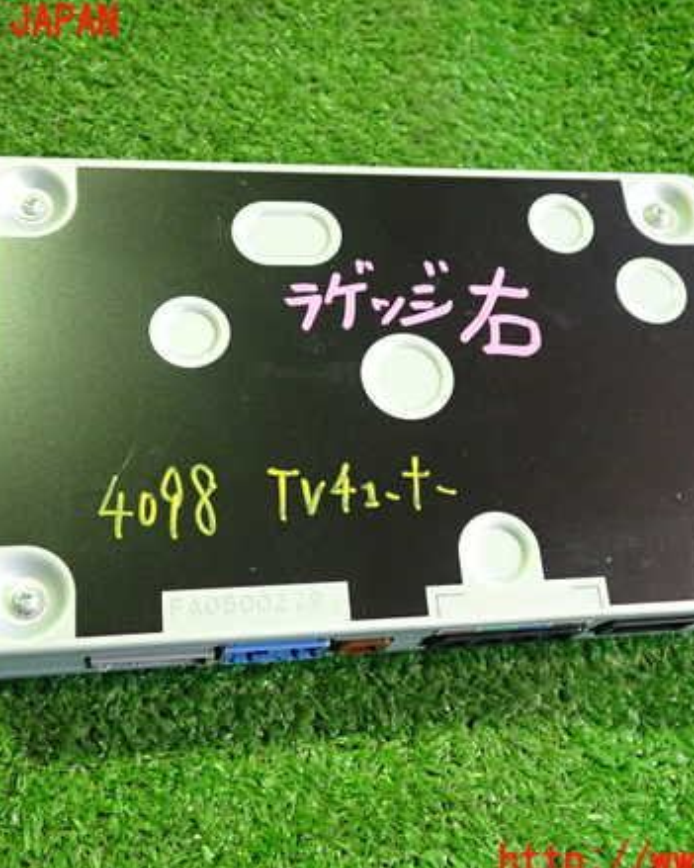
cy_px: 443
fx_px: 1027
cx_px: 352
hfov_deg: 37.3
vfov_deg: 45.8
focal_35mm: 40
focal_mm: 5.4
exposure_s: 1/30
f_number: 2.3
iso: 640
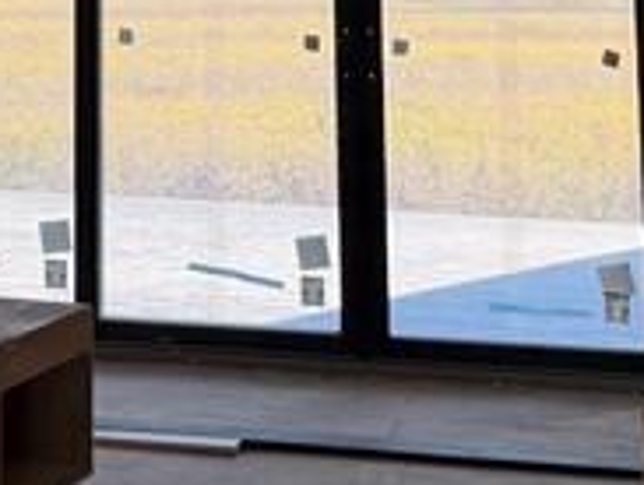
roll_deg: -0.3
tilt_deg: +8.3
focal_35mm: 134
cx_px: -18
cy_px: -541
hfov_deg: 14.4
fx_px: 2498
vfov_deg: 10.1
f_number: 1.78
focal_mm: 6.76
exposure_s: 1/742
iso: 100
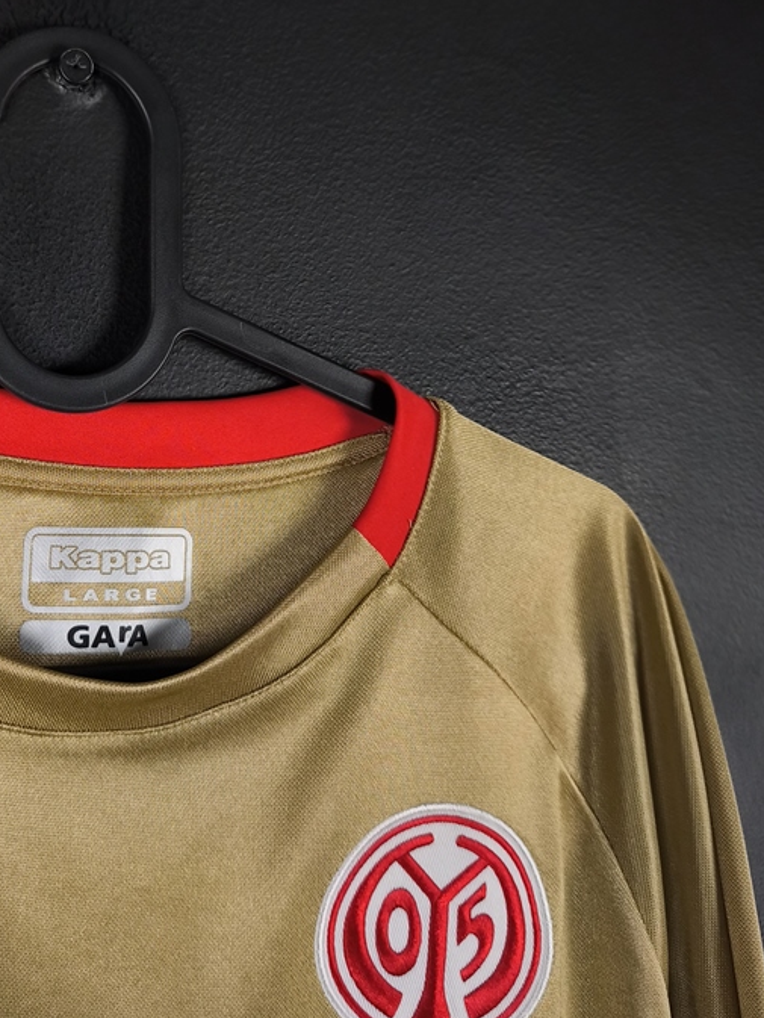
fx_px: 1206
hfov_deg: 33.9
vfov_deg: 44.8
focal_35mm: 41
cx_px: 129
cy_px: 307
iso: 400
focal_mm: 6.57
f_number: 1.6
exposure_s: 1/200
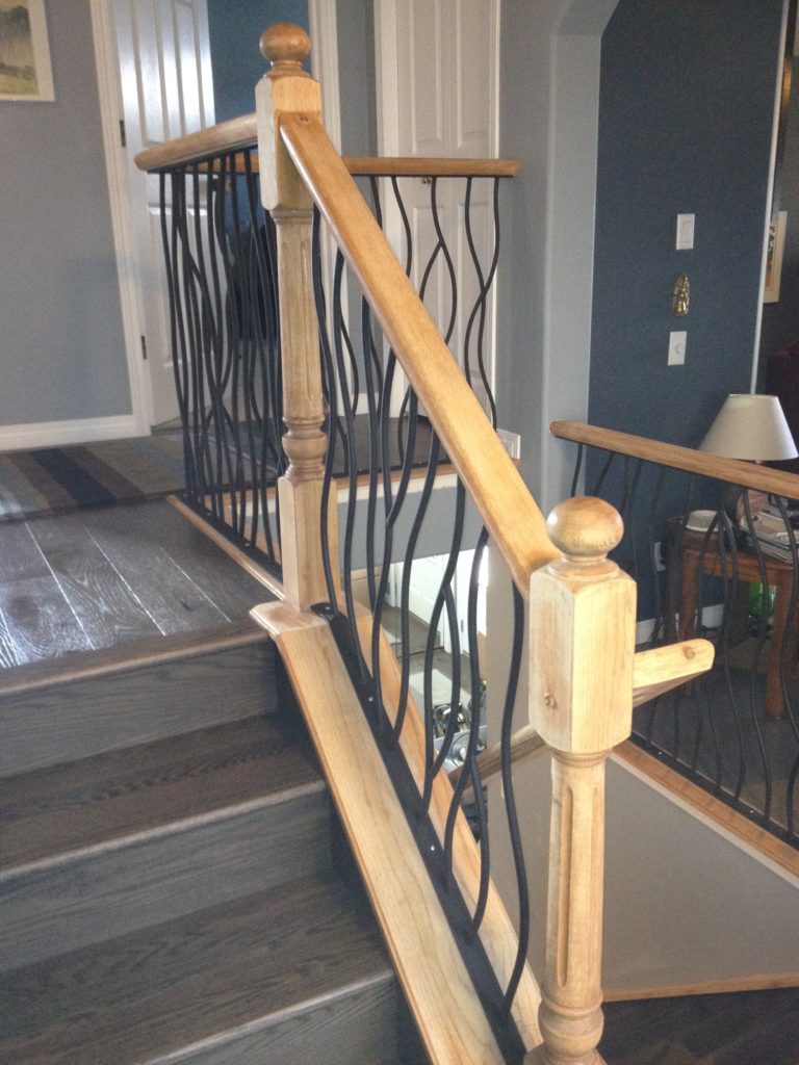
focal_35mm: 35
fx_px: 1077
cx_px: 400
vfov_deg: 52.6
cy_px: 532
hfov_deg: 40.7
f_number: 2.4
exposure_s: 1/20
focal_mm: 4.28
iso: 250
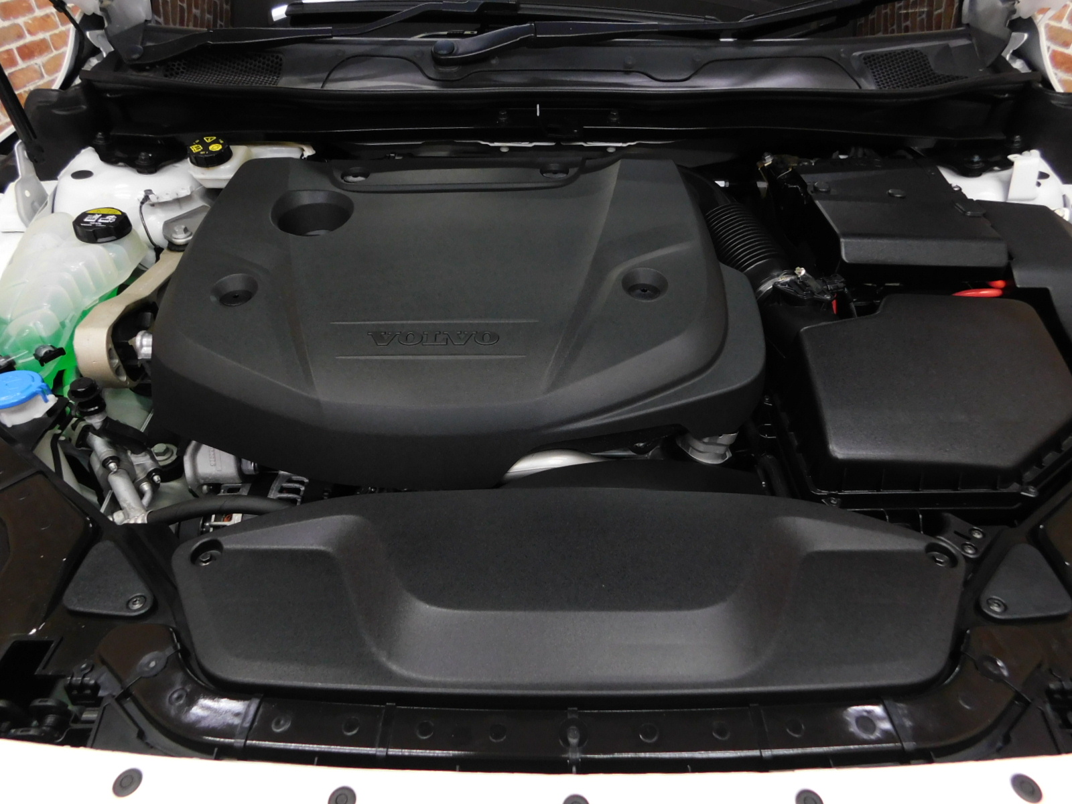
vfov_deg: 58.9
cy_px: 402
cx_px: 536
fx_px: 712
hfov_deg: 73.9
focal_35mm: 23
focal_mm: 4
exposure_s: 1/30
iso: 280
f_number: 3
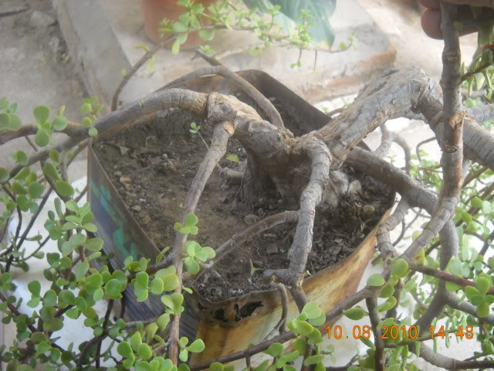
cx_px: 247
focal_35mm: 41
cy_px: 186
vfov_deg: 35.1
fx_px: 585
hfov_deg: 45.8
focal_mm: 6.72
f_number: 3.1
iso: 308
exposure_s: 1/60
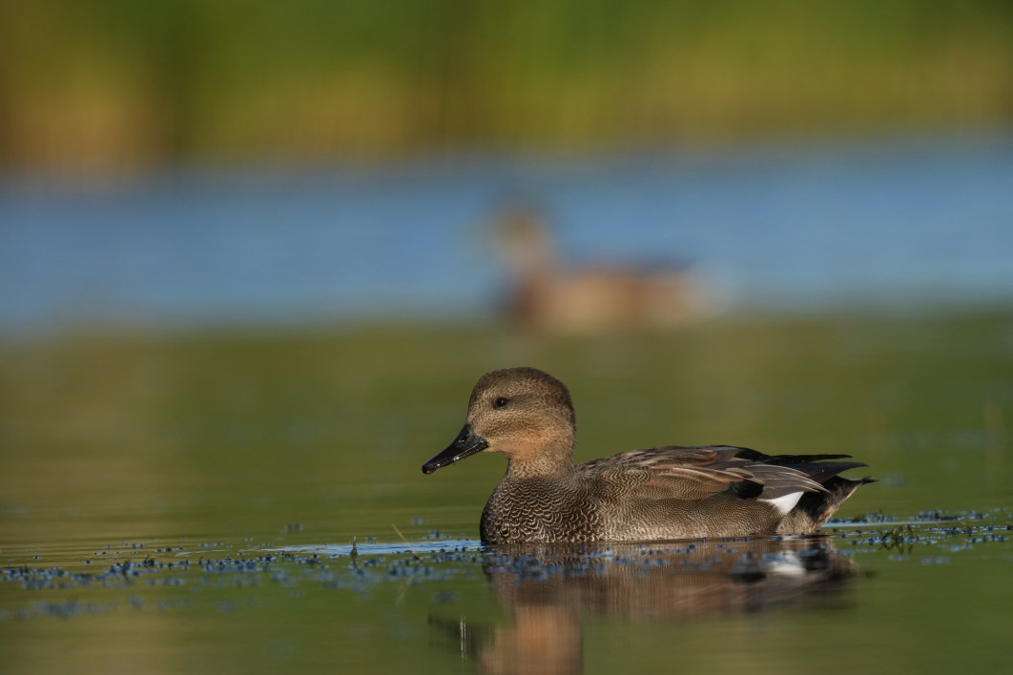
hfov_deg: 1.7
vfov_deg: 1.1
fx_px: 33764
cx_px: 506
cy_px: 338
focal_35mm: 1200
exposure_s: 1/1600
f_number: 9
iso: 800
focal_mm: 800
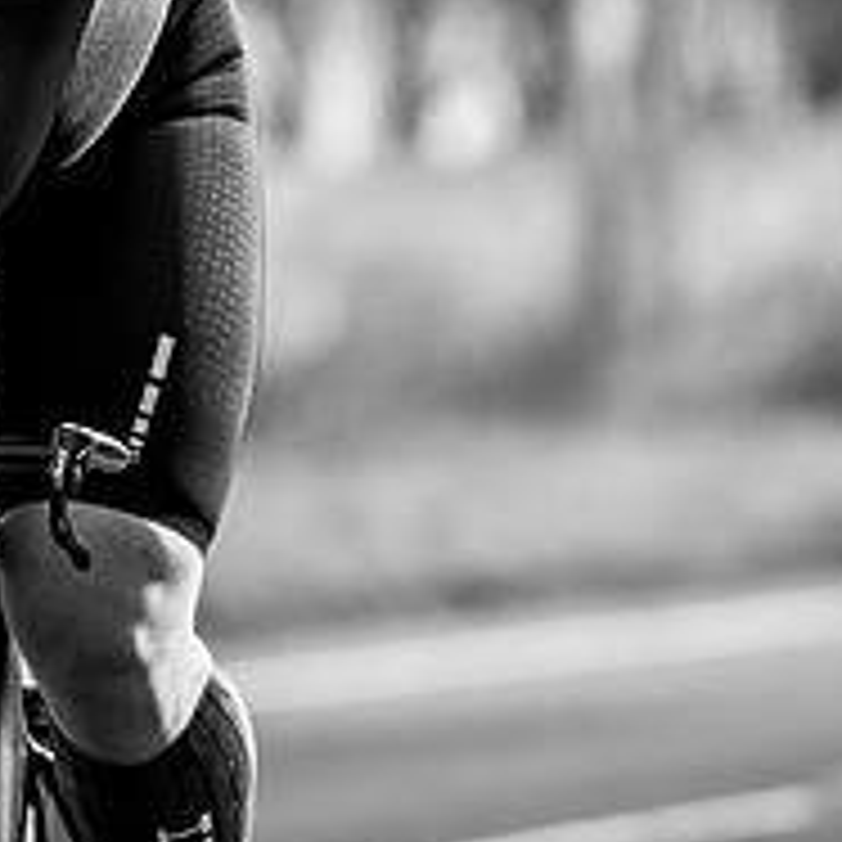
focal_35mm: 706
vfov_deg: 2.5
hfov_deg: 2.5
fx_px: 19429
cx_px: -143
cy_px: 46
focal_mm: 200
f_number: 4
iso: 125
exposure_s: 1/800
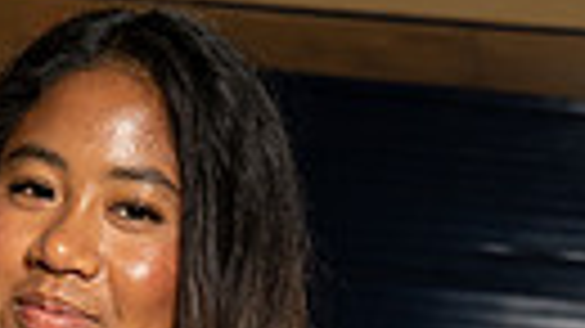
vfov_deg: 7.3
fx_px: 2357
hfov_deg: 13.9
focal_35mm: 152
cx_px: -18
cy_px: 872
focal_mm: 42
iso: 500
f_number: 5.6
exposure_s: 1/250
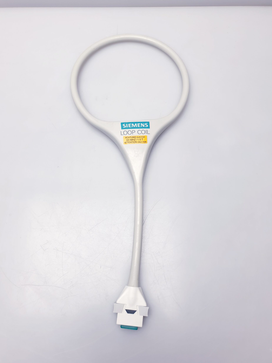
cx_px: 137
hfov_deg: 51.4
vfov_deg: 65.3
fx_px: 283
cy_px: 187
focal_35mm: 27
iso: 64
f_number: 2.4
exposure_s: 1/100
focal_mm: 4.3
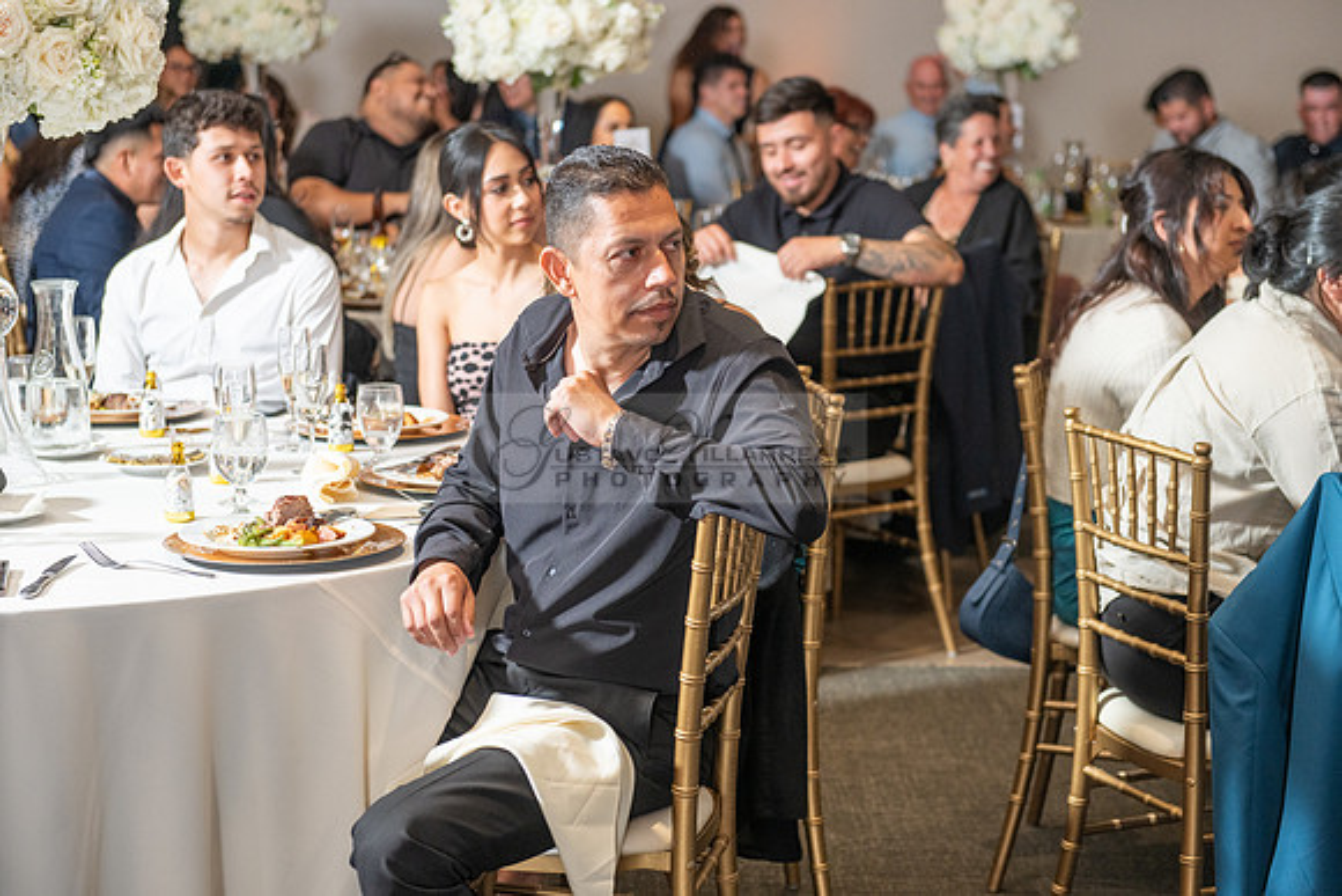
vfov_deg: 19.5
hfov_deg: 28.8
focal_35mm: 70
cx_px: 671
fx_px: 2610
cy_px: 448
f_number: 3.5
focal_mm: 70
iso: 800
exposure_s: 1/160
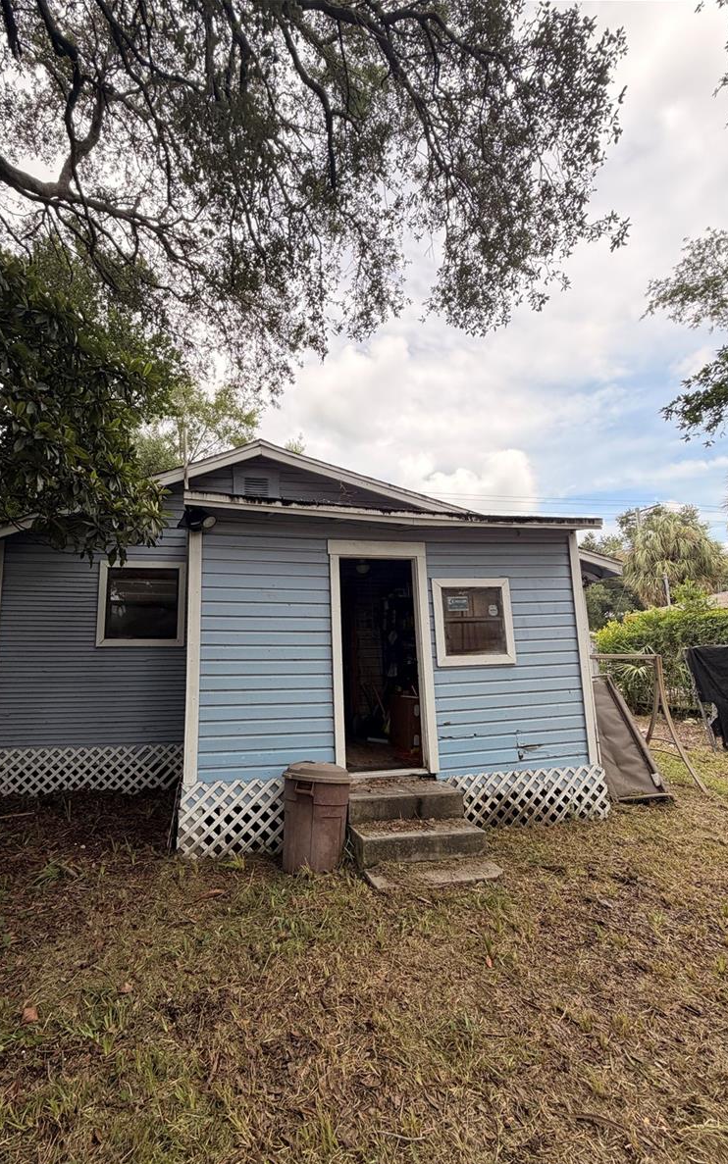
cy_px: 587
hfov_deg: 74.1
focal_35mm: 15
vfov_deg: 101.5
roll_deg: -2.3
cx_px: 295
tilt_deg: +10.7
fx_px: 476
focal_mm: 2.22
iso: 40
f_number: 2.2
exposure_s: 1/559
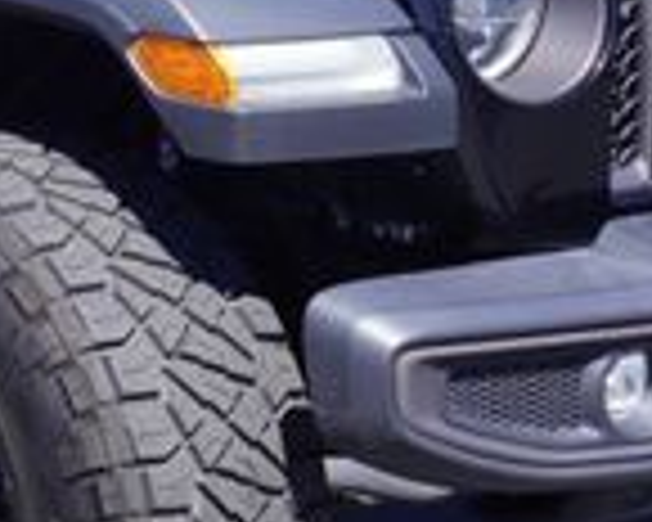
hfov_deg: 13.3
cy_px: 176
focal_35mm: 143
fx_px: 2761
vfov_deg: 10.8
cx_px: -22
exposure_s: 1/125
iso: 100
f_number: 9
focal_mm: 23
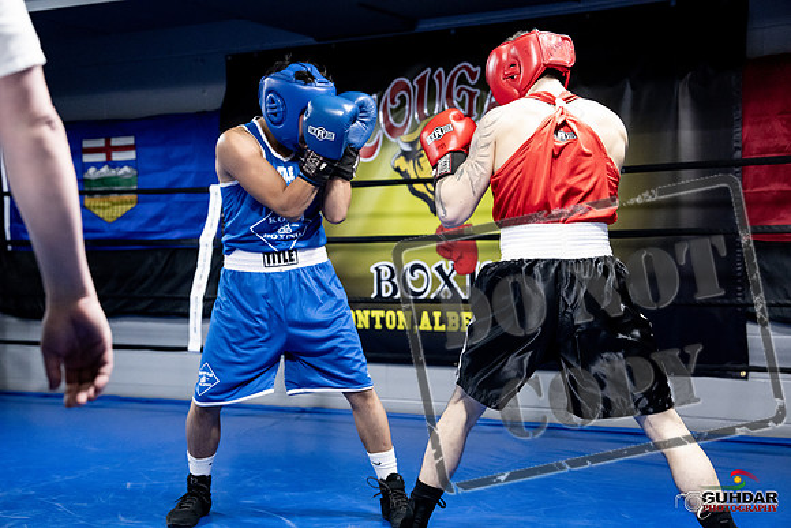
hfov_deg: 37.5
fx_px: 1165
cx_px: 396
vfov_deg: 25.5
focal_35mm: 53
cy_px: 264
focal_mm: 53
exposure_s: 1/1000
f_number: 2.8
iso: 8000
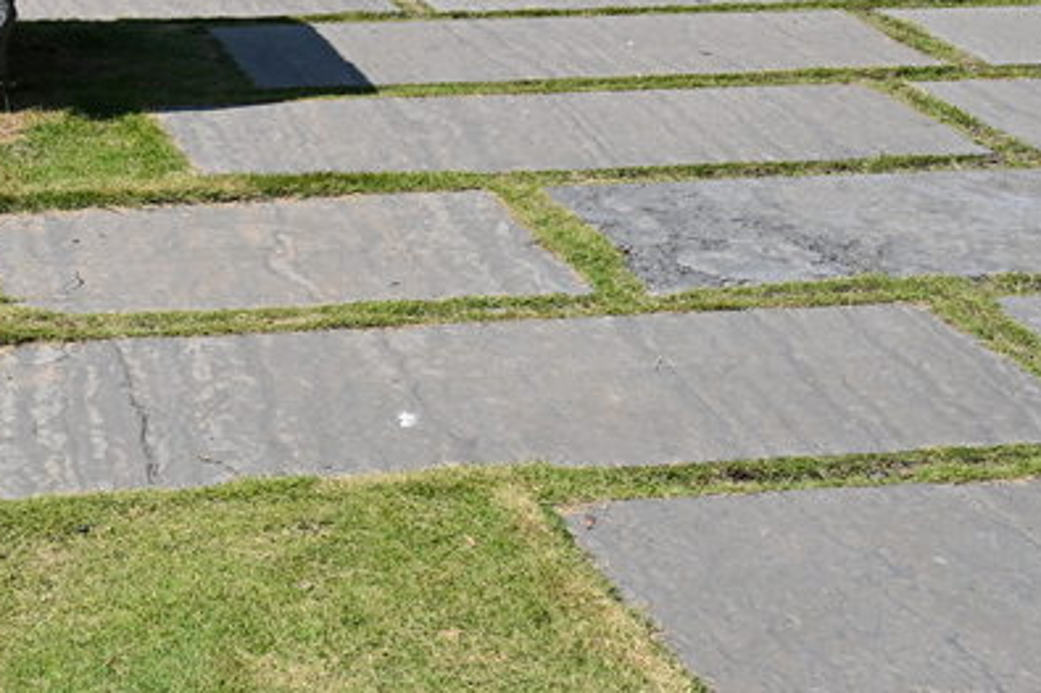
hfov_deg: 26.1
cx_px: 66
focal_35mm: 75
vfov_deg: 17.2
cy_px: -213
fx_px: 2154
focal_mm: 24.5
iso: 200
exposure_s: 1/640
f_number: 8
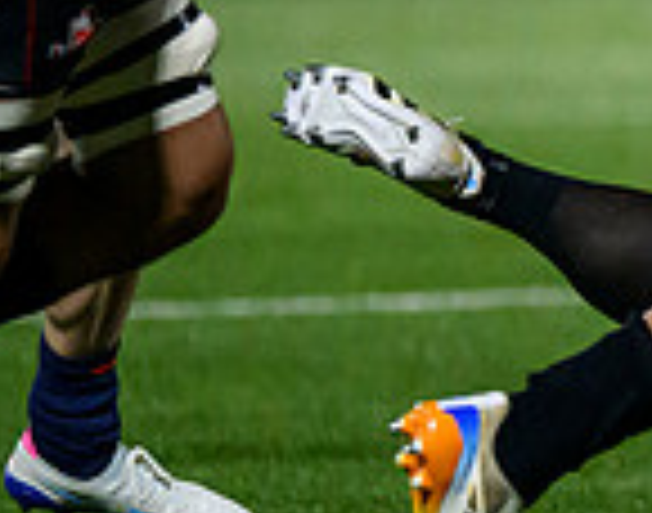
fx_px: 21832
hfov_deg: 1.7
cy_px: 106
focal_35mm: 1139
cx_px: 1915
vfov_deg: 1.3
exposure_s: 1/2000
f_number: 3.2
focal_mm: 200
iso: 6400
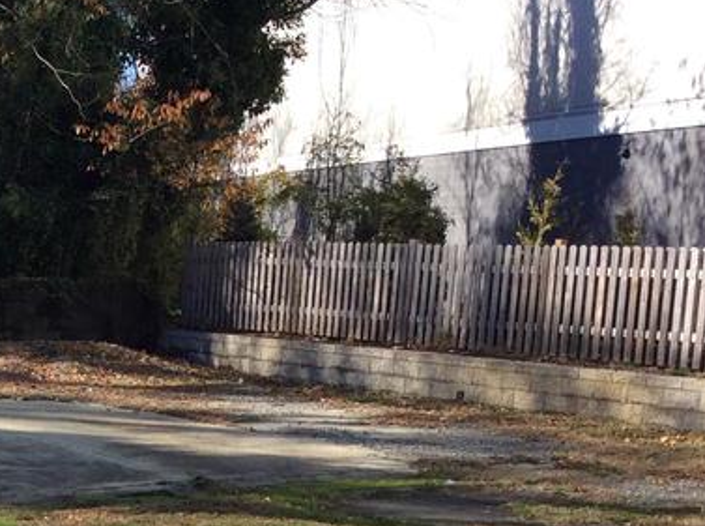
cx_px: -73
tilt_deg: -12.2
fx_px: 1768
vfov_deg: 16.3
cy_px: 604
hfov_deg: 21.4
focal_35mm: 87
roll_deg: -1.6
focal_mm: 3.3
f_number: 2.4
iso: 32
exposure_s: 1/752
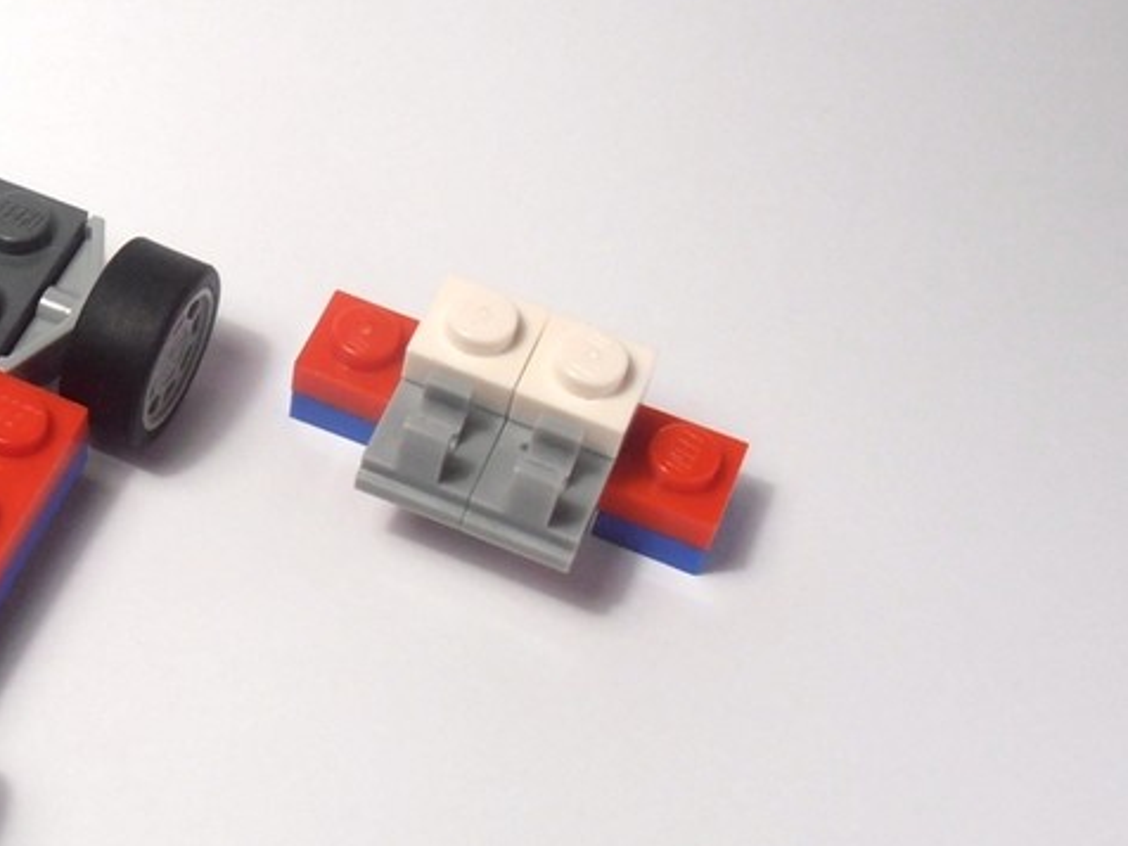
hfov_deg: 26.7
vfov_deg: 21.0
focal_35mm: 70
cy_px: 459
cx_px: 73
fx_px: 2281
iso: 80
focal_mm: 6.61
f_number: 3.9
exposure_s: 1/80
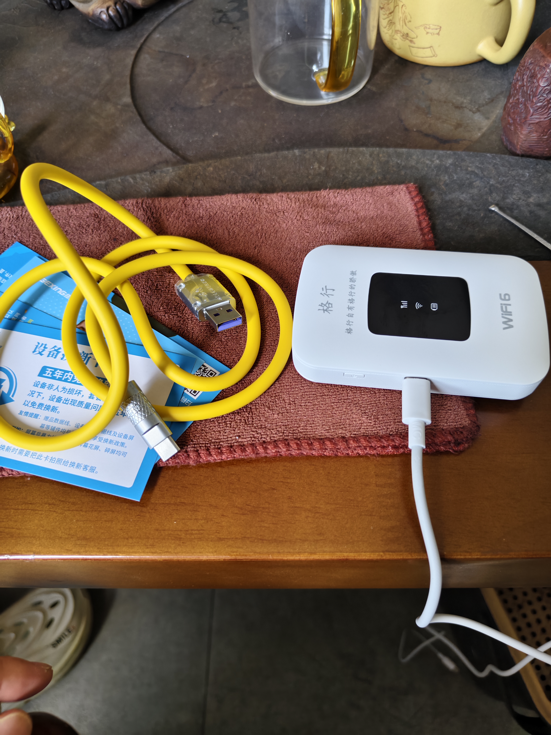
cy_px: 368
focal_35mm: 23
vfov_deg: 73.9
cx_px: 276
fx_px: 488
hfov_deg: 58.9
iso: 175
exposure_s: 1/50
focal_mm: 5.56
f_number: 1.88
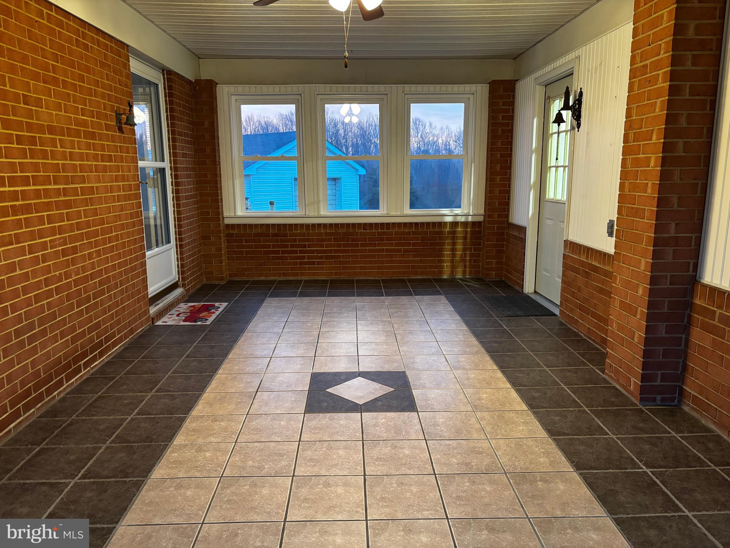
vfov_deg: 53.1
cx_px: 365
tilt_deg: -11.0
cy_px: 274
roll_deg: -0.1
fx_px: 548
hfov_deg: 67.3
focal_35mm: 26
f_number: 1.6
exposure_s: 1/60
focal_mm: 5.96
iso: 500
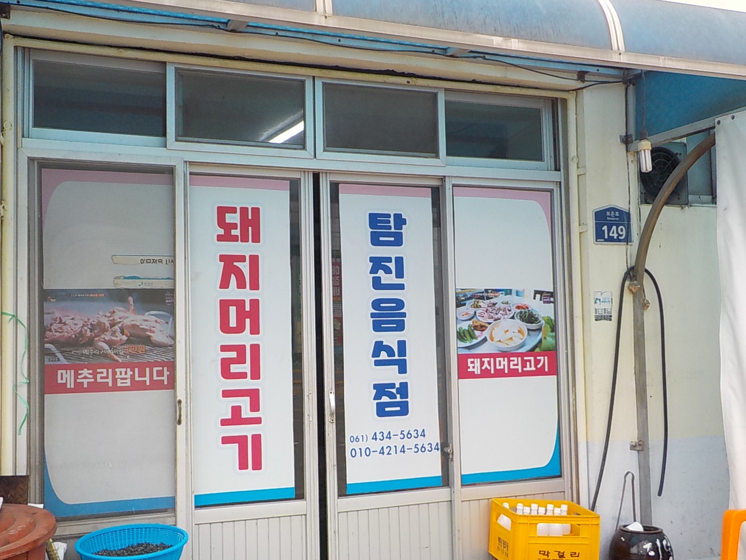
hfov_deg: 50.1
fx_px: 797
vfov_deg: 38.6
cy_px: 313
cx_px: 343
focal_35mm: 37
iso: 125
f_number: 3.3
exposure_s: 1/250
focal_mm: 4.1
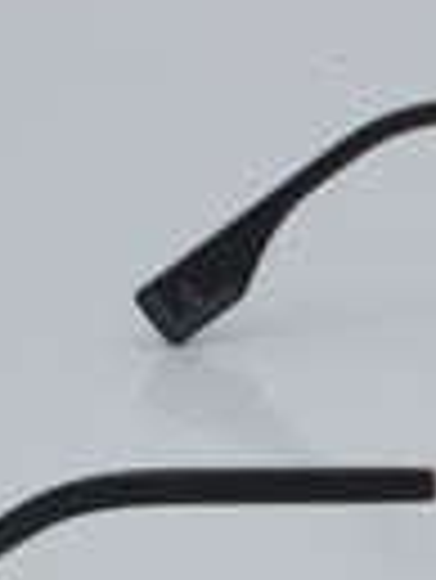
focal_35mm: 223
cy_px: 396
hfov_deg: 6.6
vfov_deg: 8.9
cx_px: 670
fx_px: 3739
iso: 100
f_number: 32
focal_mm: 50
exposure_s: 1/4
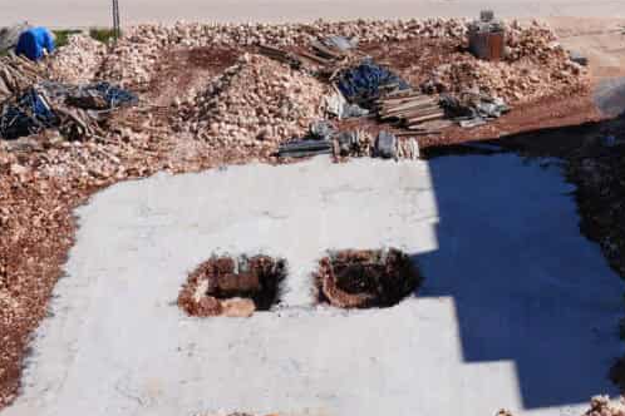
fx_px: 1285
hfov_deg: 26.9
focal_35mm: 74
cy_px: -392
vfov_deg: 15.2
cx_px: 479
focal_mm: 18
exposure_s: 1/200
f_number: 10
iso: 100
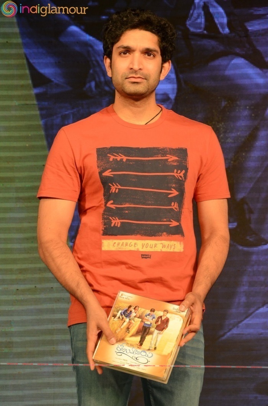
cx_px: 134
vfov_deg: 13.1
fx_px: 1768
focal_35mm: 158
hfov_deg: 8.7
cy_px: 203
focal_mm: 105
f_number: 7.1
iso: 1000
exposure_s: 1/125
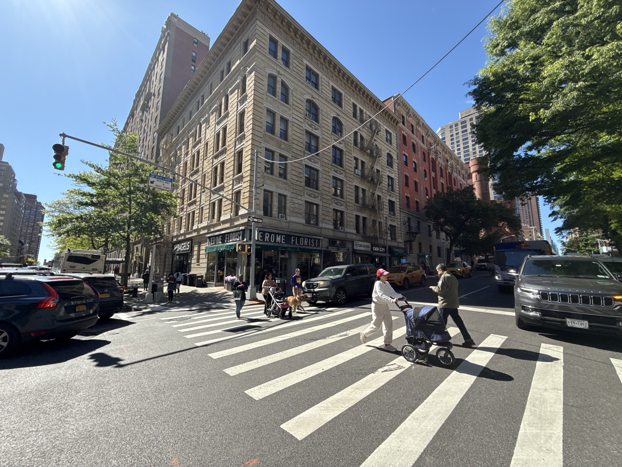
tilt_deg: +7.3
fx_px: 252
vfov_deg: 85.7
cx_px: 311
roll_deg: -1.9
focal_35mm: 14
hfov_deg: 102.1
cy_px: 234
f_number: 2.2
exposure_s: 1/928
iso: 50
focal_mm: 2.22
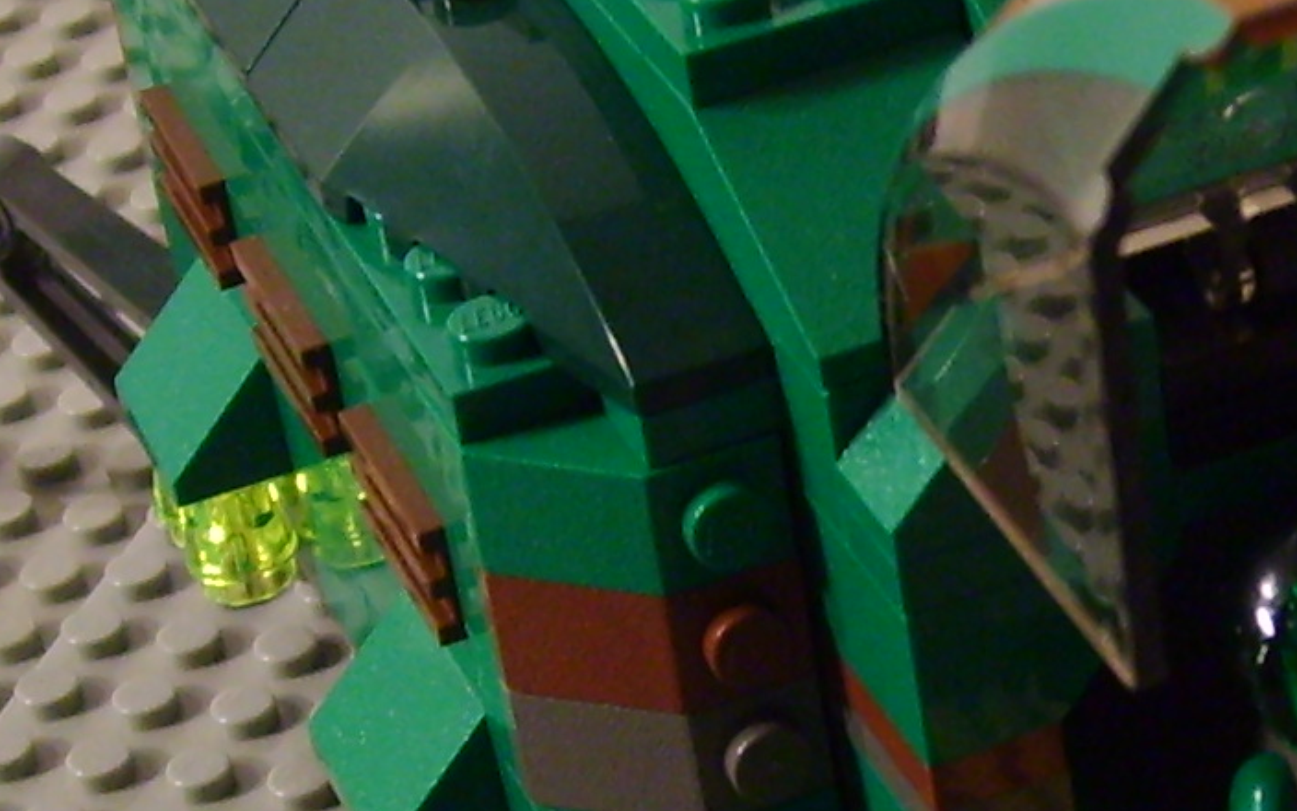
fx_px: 4772
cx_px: 1251
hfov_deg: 15.2
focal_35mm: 135
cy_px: 630
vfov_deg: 9.7
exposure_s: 1/20
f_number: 2.8
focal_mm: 5.8
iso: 140
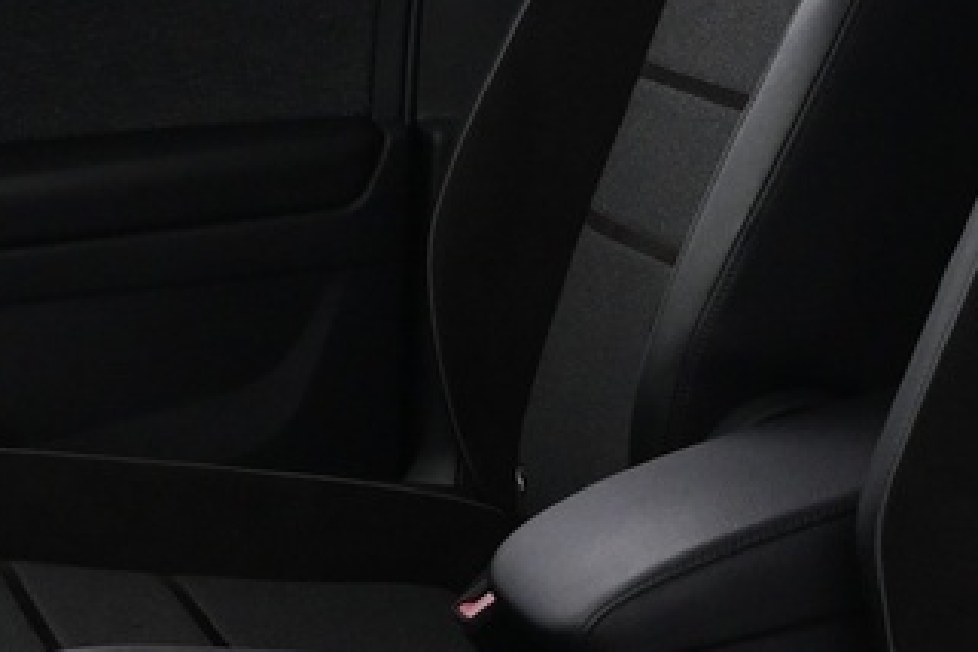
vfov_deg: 10.7
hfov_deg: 15.7
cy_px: 201
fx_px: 3491
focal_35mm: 129
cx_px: 963
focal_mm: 17
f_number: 3.5
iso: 1600
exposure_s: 1/30
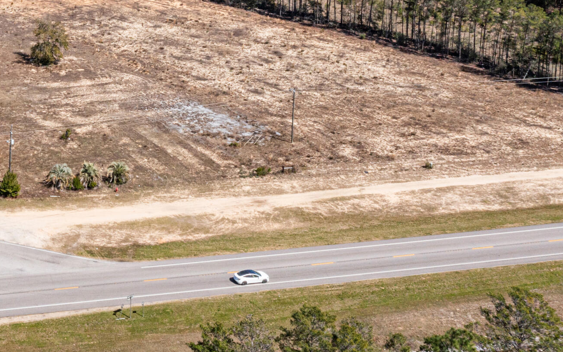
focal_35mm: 66
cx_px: -30
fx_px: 1012
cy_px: -32
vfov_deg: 18.9
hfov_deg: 28.7
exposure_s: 1/400
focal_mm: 10.26
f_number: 9
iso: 100
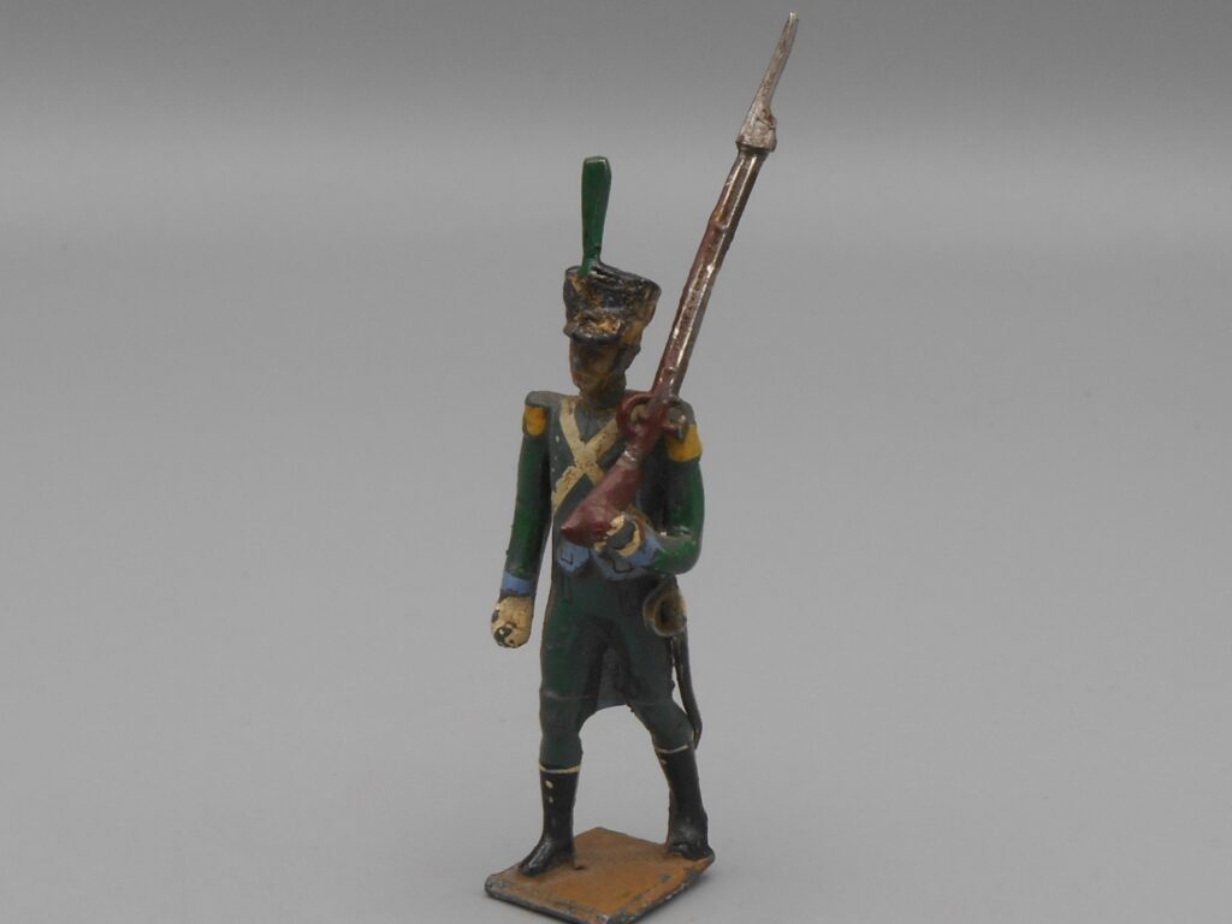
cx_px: 616
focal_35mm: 61
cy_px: 462
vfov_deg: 24.0
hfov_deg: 31.7
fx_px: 2171
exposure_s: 1/100
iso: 80
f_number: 4.4
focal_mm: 10.9
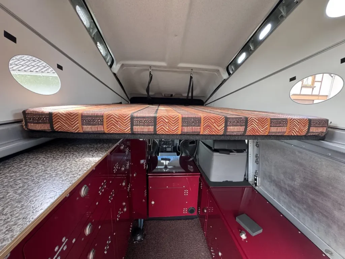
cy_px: 130
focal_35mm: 14
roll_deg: -1.7
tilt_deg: -10.1
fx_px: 140
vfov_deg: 85.7
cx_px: 172
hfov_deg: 102.1
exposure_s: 1/99
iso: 250
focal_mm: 2.22
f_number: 2.2
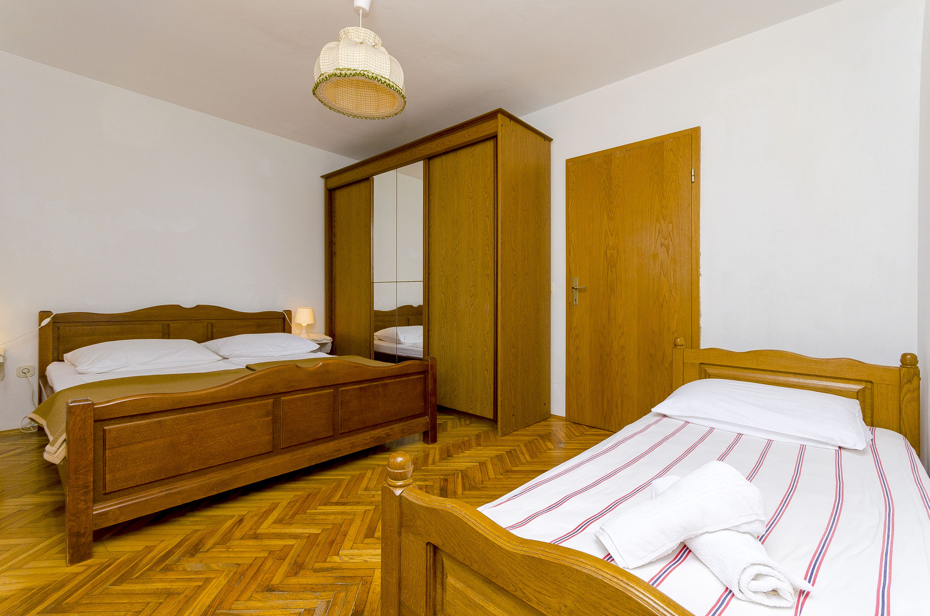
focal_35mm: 15
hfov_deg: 100.5
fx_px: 387
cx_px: 465
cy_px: 308
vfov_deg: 77.1
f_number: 8
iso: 200
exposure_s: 1/200
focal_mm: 10
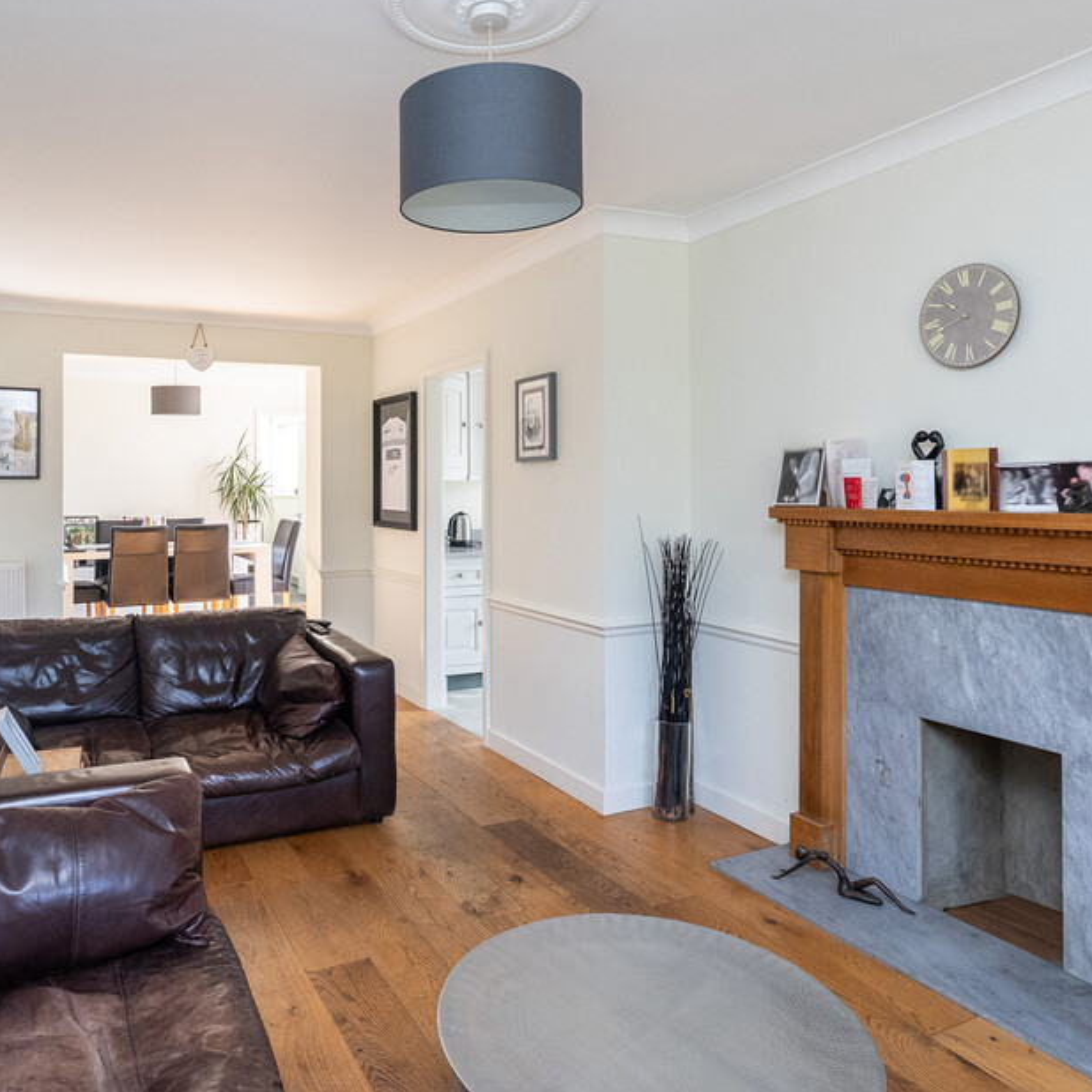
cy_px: 524
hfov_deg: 64.8
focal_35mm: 24
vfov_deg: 65.0
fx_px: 857
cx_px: 476
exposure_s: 1/100
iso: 2000
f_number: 7.1
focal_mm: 17
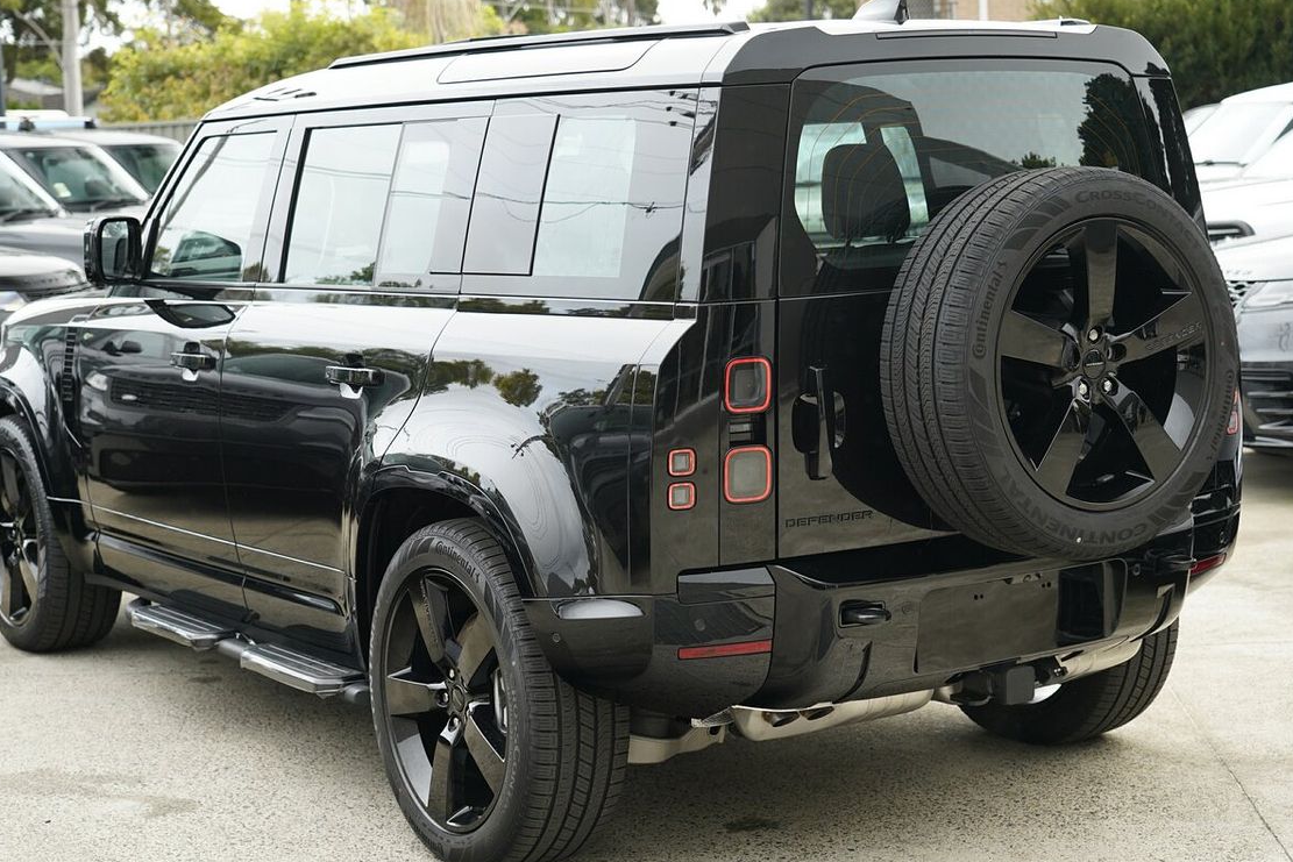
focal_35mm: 54
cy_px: 443
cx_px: 605
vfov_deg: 25.1
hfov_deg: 36.9
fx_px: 1940
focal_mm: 50
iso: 1000
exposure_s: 1/400
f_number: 4.5
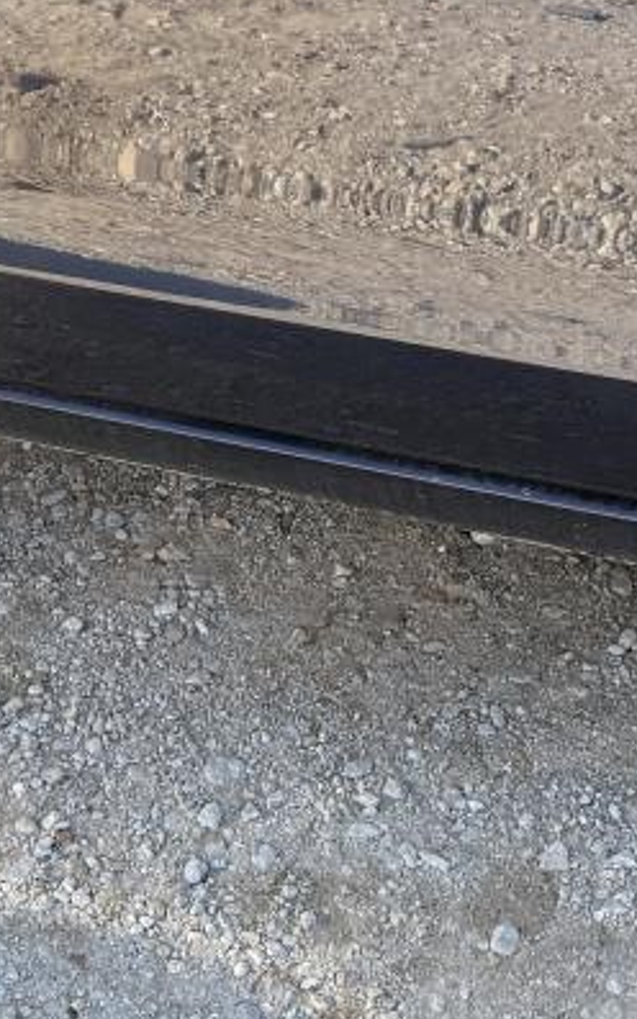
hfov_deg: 15.8
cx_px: 90
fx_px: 2278
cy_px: -72
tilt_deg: -25.4
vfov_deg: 23.8
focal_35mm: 82
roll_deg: +5.0
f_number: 1.78
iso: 100
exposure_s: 1/931
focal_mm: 6.76
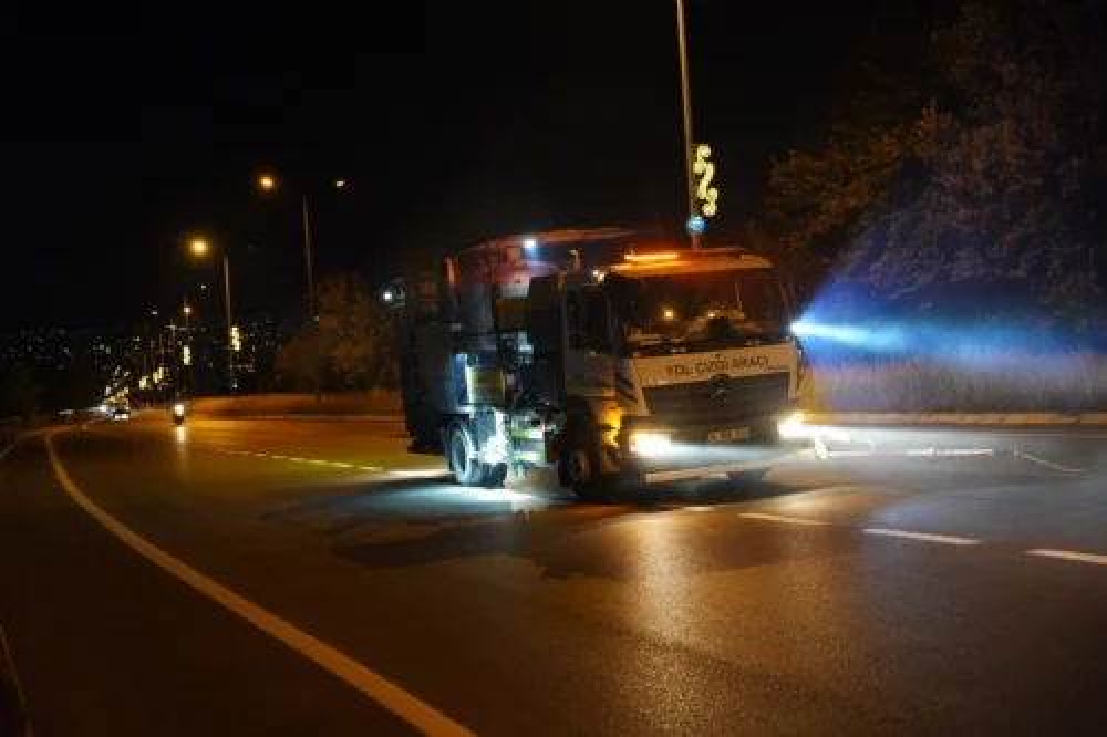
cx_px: 554
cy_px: 368
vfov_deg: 28.7
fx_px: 1442
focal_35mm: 47
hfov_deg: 42.0
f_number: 2.8
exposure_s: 1/160
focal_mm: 46.9
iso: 6400
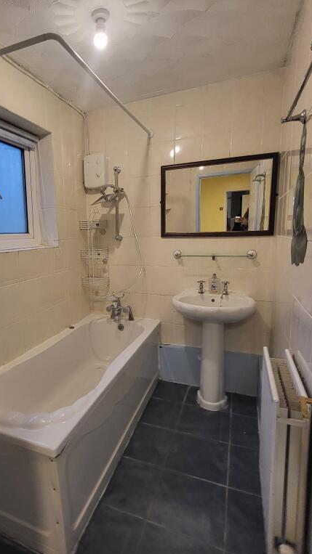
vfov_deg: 89.6
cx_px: 89
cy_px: 278
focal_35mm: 19
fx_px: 280
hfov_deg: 56.2
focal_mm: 1.74
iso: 250
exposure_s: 1/50
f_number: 2.2
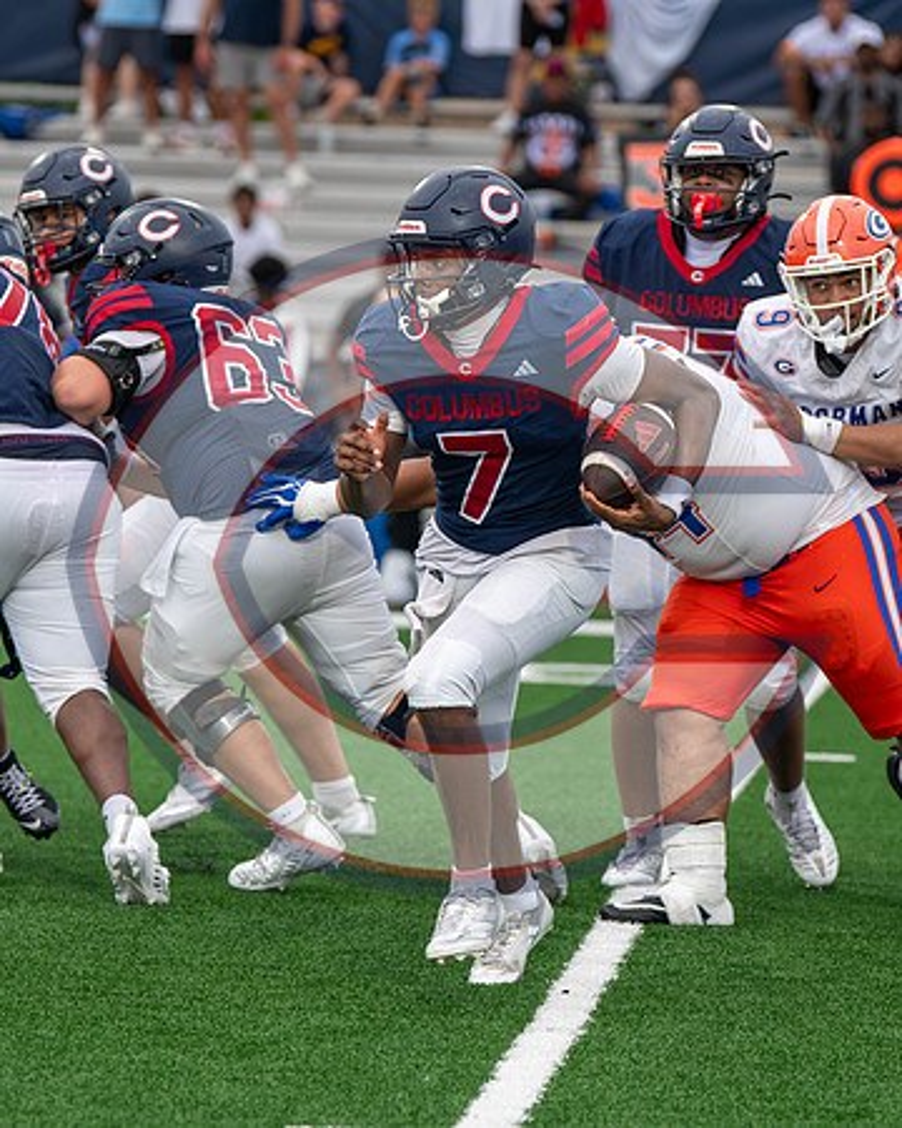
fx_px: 10774
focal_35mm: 323
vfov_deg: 6.0
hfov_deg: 4.8
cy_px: 643
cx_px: 332
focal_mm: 135
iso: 500
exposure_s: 1/1000
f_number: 2.8
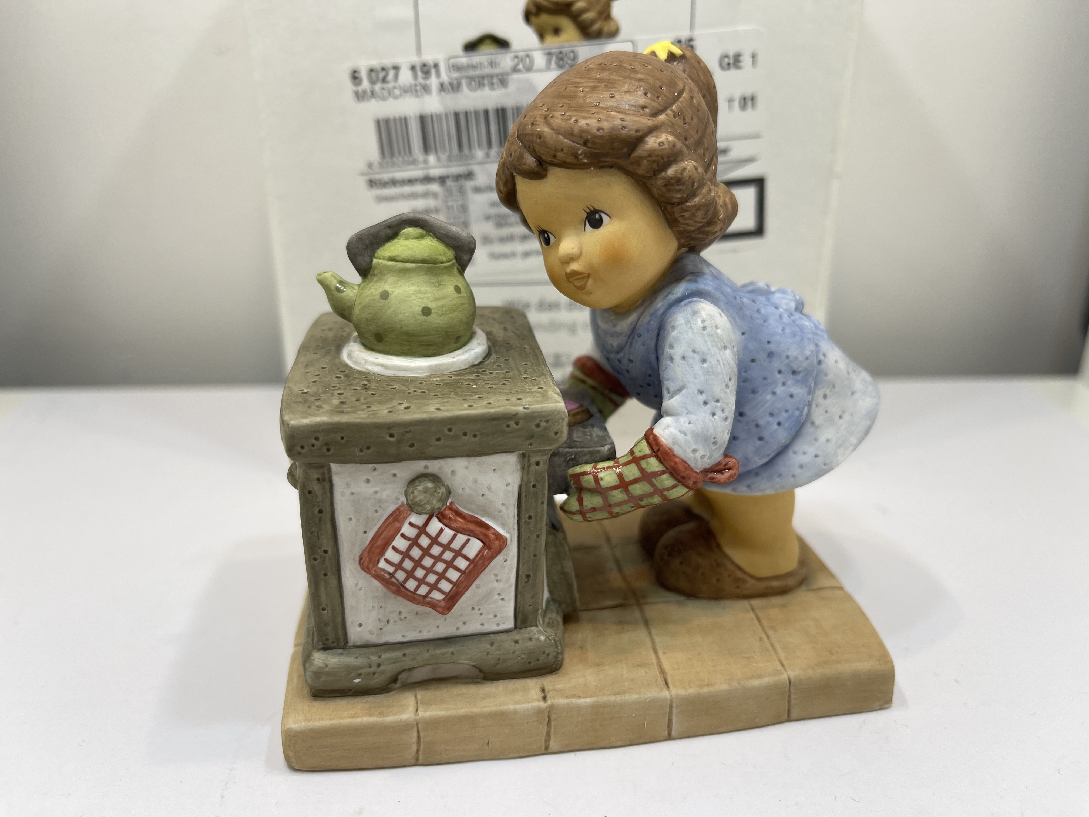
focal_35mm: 25
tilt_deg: -24.0
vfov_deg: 54.9
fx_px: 786
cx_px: 544
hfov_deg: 69.4
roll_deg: -0.3
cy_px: 408
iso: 32
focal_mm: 5.1
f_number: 1.6
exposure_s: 1/170
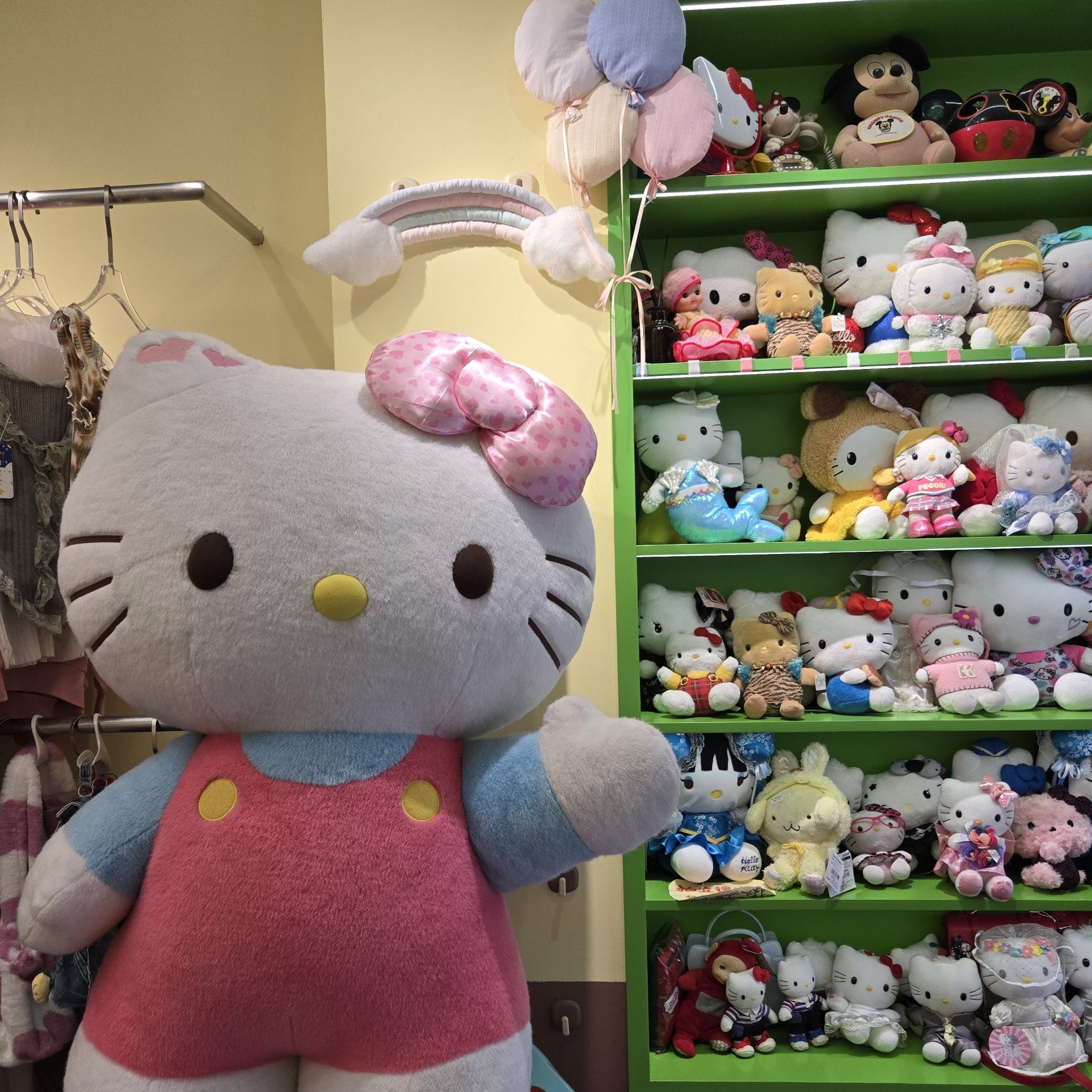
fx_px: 999
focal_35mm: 28
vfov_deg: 57.2
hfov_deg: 57.3
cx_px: 555
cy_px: 594
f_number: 1.8
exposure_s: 1/526
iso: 100
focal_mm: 5.4
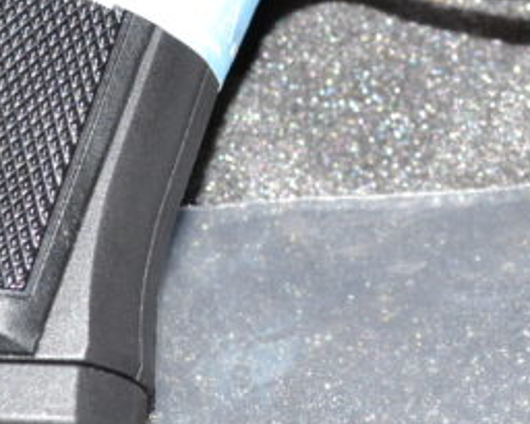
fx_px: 2825
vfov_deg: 8.5
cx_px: 524
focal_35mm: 180
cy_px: -59
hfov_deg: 10.6
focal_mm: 32
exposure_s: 1/60
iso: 100
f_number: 6.3
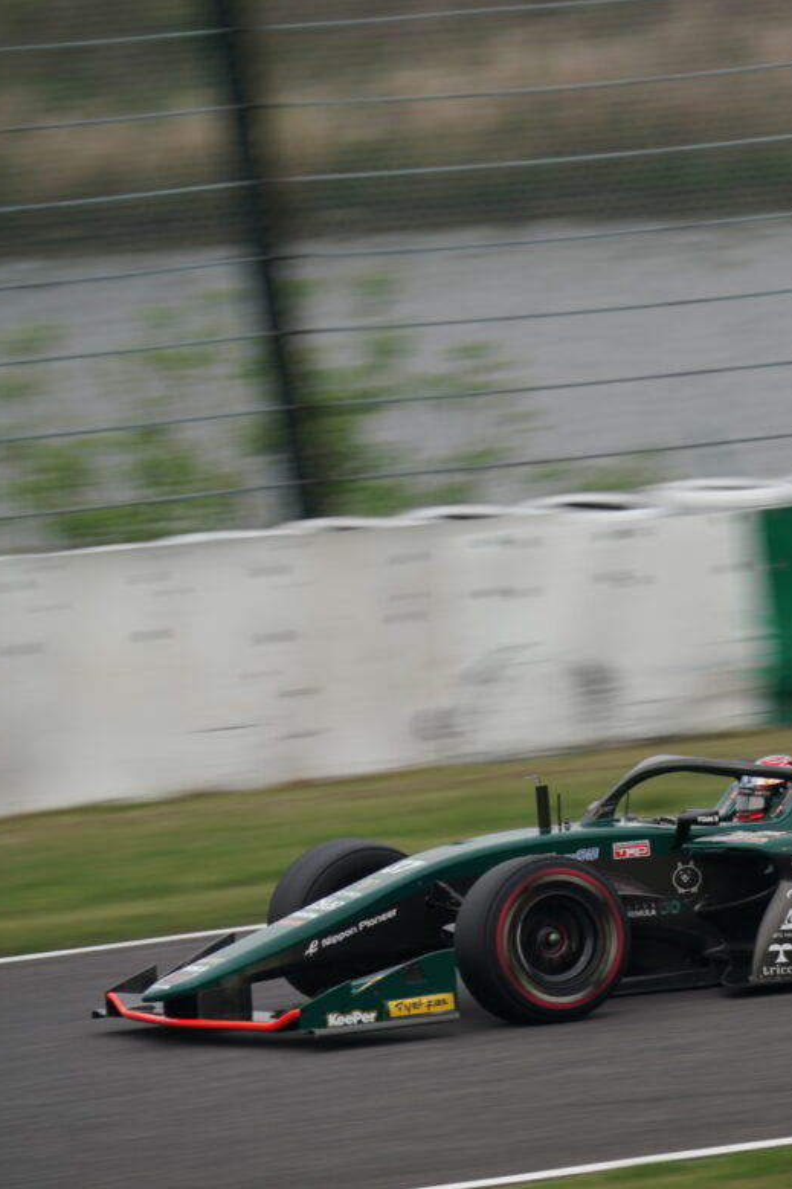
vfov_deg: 2.5
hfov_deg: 1.7
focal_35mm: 831
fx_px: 27433
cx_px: 804
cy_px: 594
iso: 250
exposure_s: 1/250
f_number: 9
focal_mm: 553
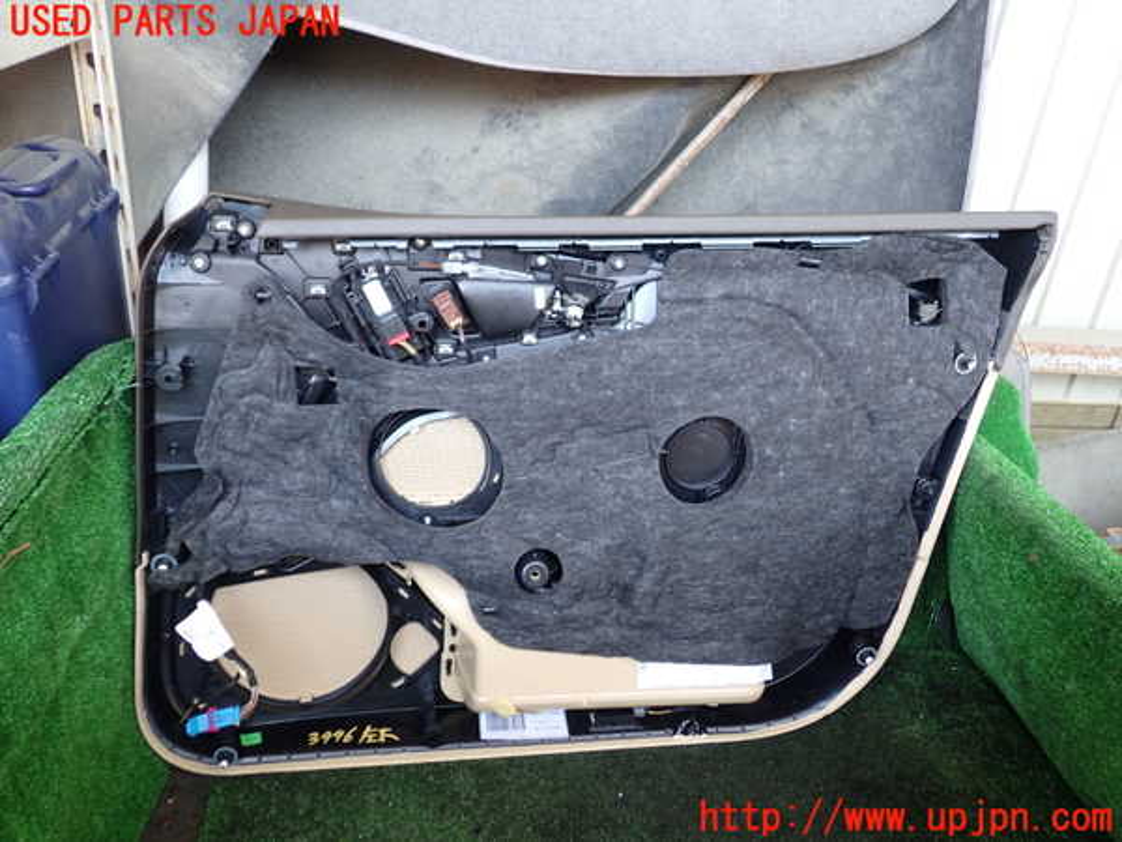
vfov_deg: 46.8
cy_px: 421
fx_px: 972
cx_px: 561
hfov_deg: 60.0
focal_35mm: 30
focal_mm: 5.4
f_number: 2.3
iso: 200
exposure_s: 1/50
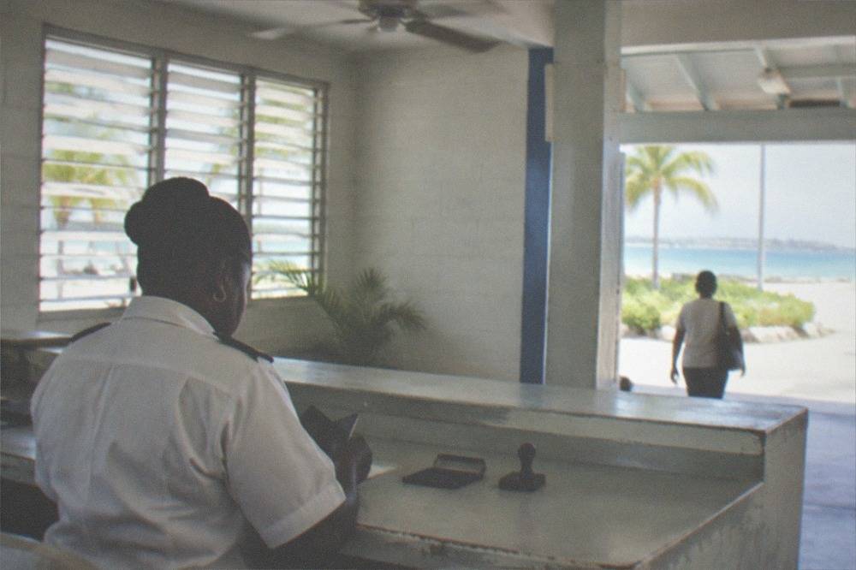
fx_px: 832
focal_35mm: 35
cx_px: 428
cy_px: 285
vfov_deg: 37.8
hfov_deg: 54.5
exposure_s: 1/500
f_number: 7.1
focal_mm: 35
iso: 400
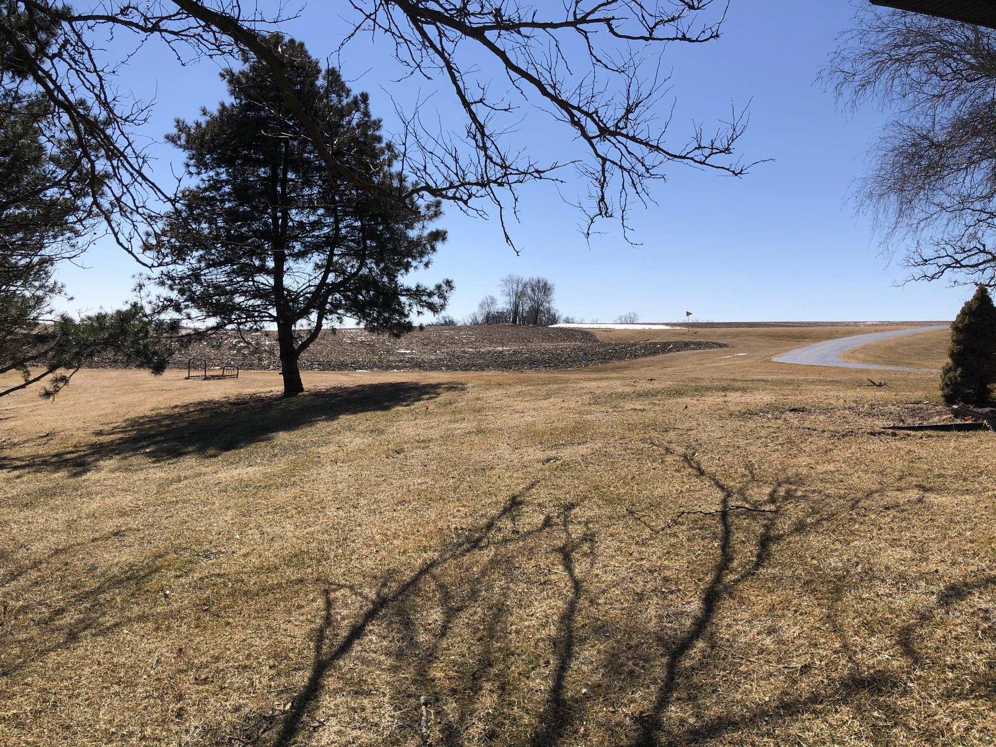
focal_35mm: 28
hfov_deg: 63.4
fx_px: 806
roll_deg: -2.1
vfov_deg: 49.7
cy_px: 374
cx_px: 498
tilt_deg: -1.8
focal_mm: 3.99
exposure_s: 1/2825
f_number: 1.8
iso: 20
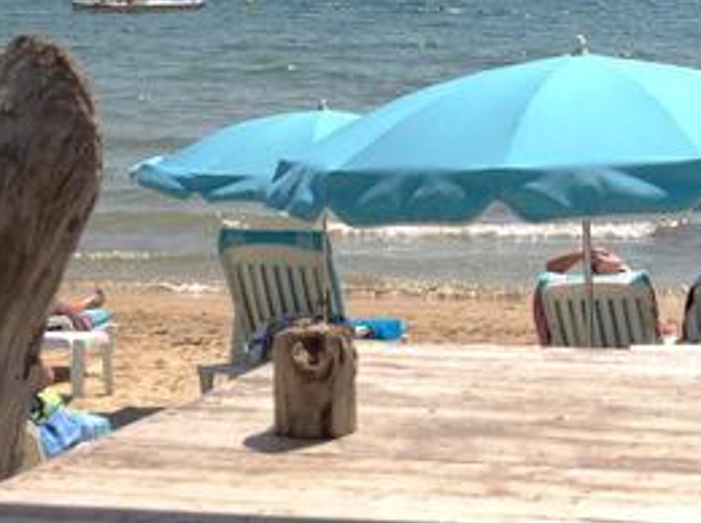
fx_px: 2183
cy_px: 262
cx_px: 724
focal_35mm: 108
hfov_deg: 17.7
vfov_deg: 13.7
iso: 50
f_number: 2.4
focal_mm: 4.28
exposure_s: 1/2519
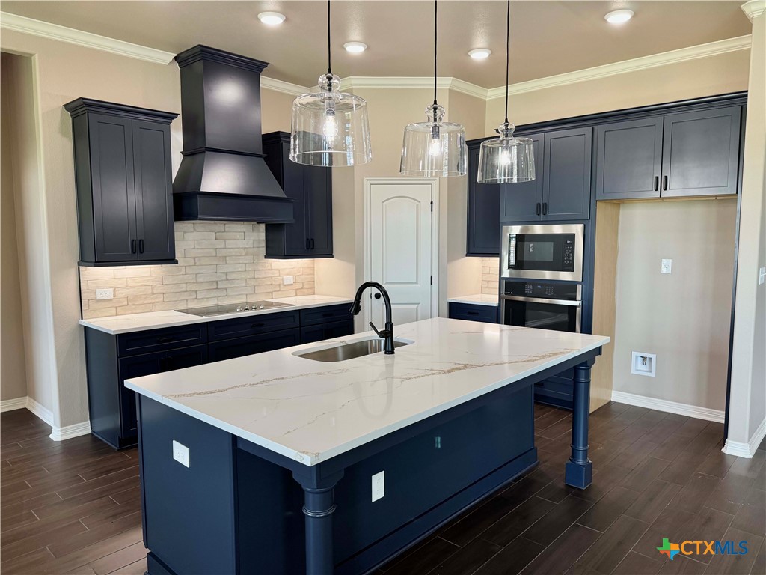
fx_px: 531
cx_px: 383
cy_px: 288
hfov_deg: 71.6
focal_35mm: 24
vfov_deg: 56.8
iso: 125
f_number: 1.78
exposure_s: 1/120
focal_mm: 6.76
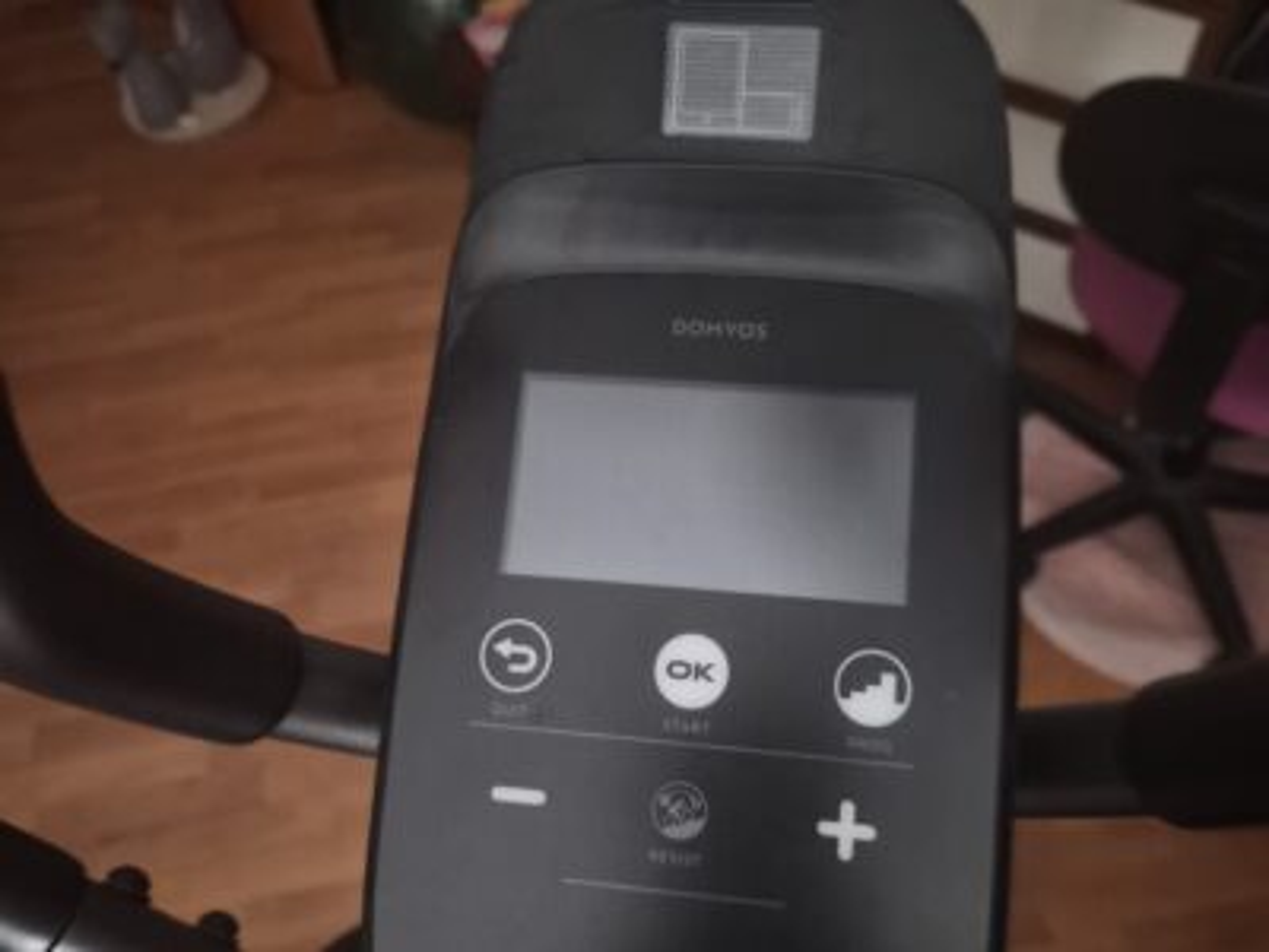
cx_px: 634
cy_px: 476
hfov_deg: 73.9
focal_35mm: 23
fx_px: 843
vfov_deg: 58.9
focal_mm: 5.4
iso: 2000
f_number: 1.8
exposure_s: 1/17
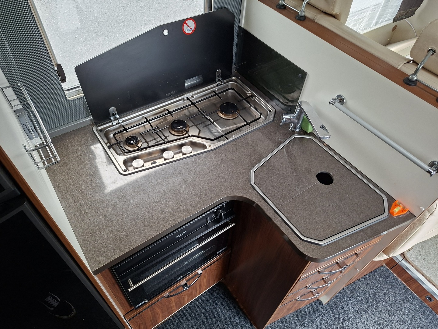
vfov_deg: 58.9
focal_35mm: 23
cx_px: 219
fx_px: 291
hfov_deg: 73.9
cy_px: 164
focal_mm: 5.54
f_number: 1.8
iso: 100
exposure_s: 1/120
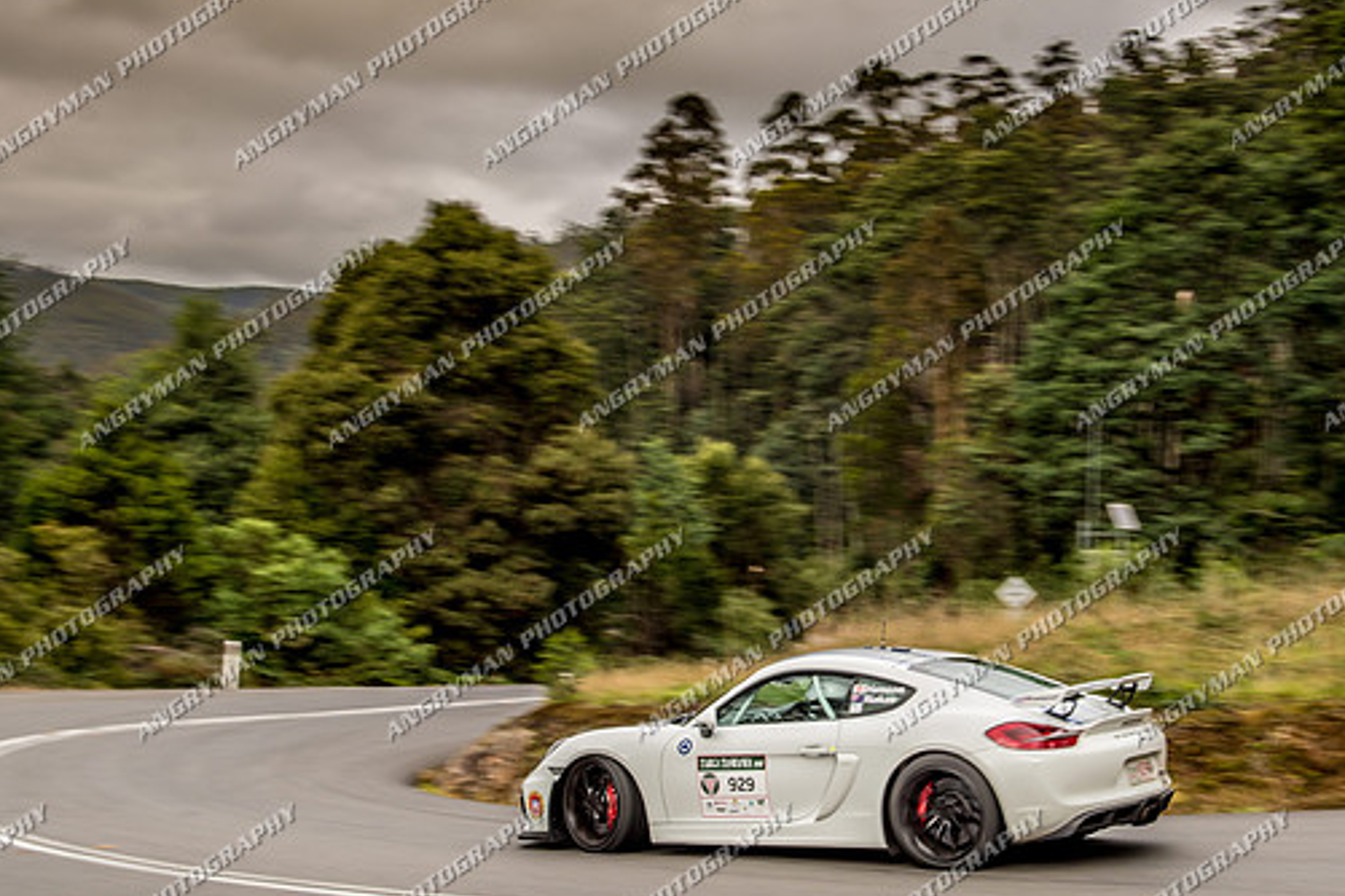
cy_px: 528
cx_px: 749
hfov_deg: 38.8
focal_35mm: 51
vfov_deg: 26.4
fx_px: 1905
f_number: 8
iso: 80
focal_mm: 28
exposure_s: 1/100
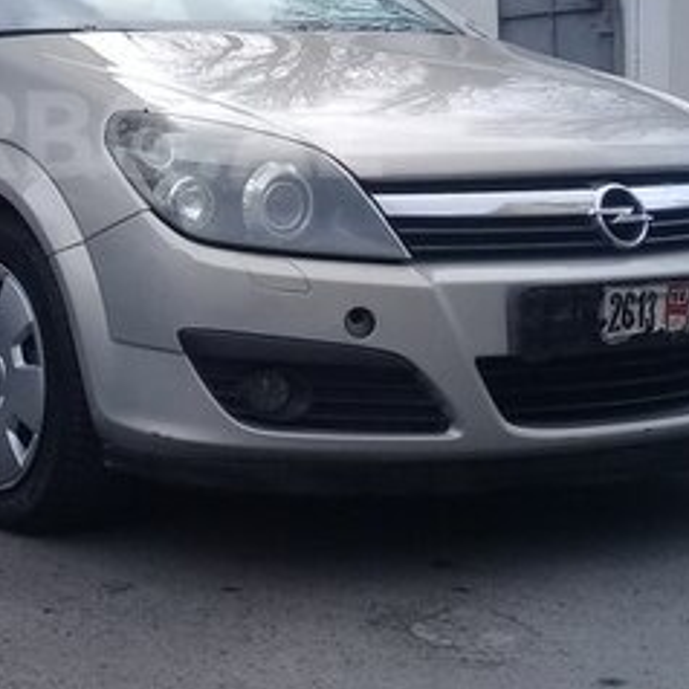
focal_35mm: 76
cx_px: 87
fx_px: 1711
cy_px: 135
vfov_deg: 22.4
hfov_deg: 22.3
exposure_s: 1/524
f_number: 2.2
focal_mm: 3.3
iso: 50
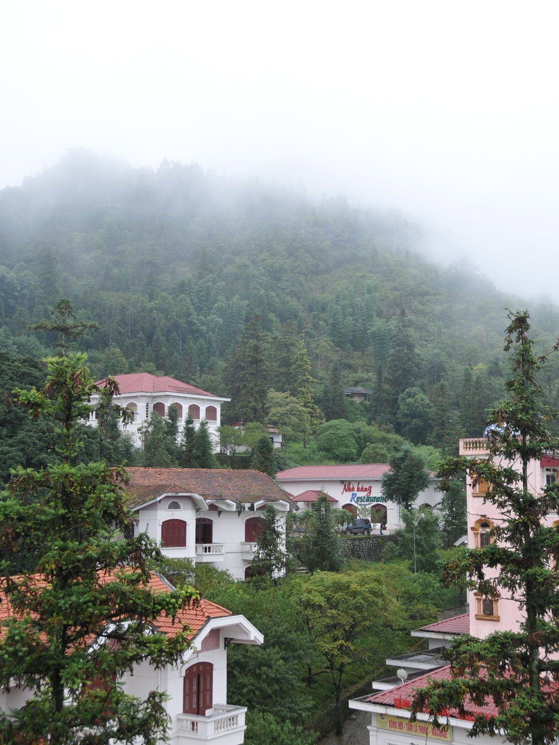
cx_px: 281
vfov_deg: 40.0
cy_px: 391
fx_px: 1024
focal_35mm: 48
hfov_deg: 30.5
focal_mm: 29
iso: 200
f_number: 7.1
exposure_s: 1/200
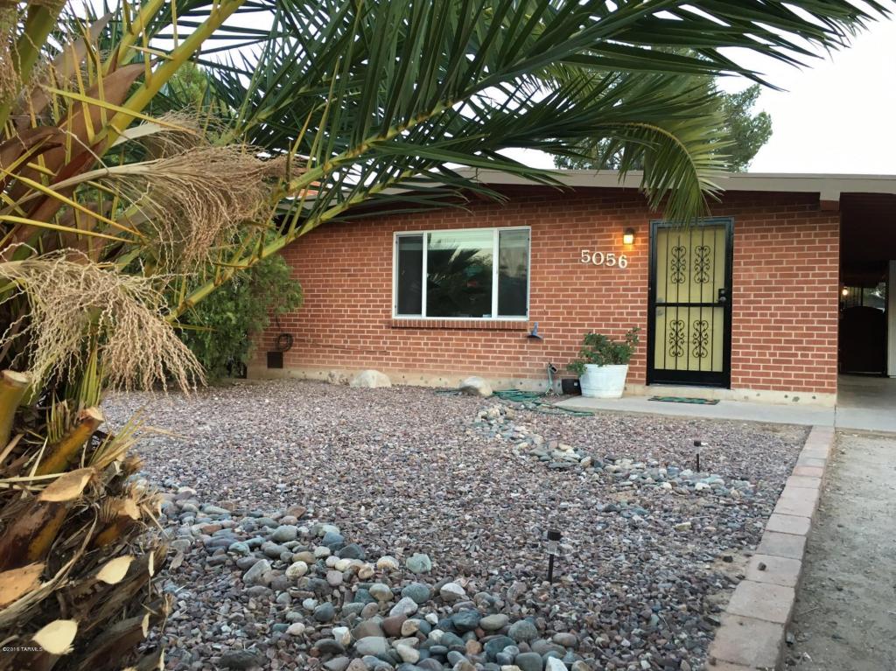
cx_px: 448
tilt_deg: -1.2
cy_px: 336
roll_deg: -1.8
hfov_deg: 61.7
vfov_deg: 48.2
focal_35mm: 29
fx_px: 750
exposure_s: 1/30
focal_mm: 4.15
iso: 32
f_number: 2.2
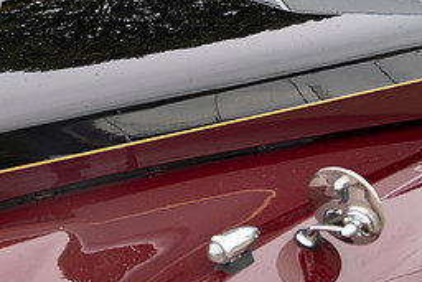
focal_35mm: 68
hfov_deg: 29.2
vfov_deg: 19.9
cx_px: 109
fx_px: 798
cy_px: 77
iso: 200
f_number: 5.6
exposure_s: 1/160
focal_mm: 30
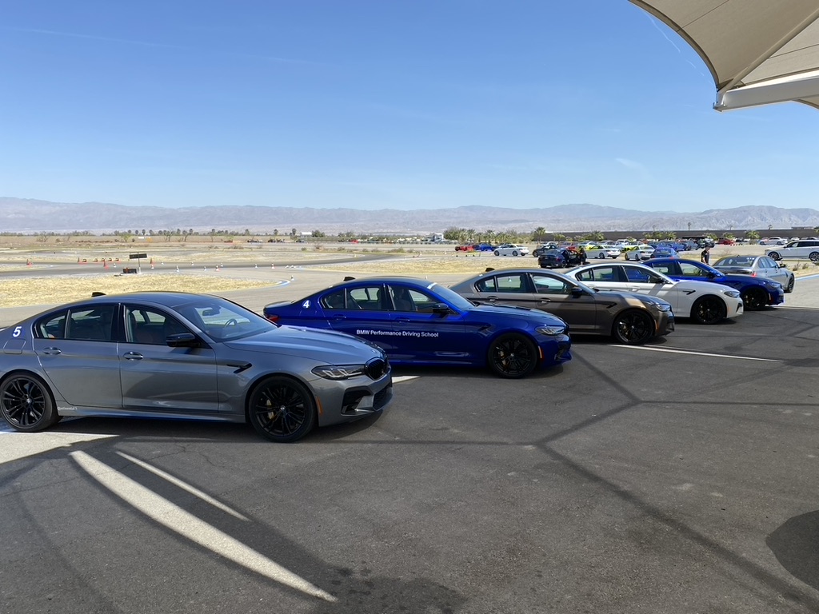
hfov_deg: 67.3
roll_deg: -0.3
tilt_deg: -6.5
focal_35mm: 26
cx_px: 410
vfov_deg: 53.1
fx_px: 615
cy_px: 307
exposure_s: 1/2571
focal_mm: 4.25
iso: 32
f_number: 1.8
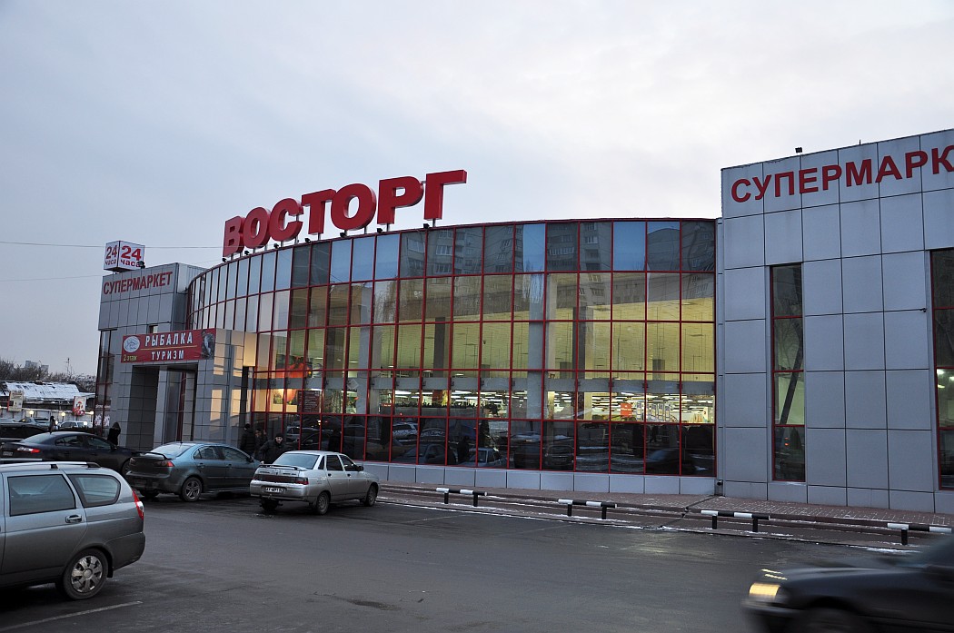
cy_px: 316
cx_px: 477
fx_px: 834
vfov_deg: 41.6
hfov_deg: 59.6
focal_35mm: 32
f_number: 3.8
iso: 200
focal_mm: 21
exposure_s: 1/20
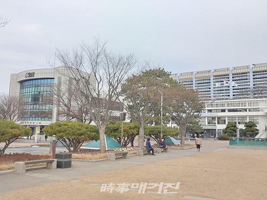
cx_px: 134
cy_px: 100
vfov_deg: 44.2
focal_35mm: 32
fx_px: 247
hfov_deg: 56.8
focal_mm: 4.23
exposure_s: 1/1111
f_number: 1.5
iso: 50
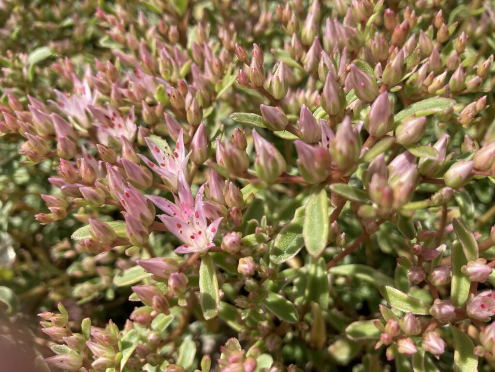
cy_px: 186
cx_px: 248
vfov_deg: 49.7
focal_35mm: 28
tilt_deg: -60.1
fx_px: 400
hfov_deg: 63.4
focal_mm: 3.99
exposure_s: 1/1675
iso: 20
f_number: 1.8
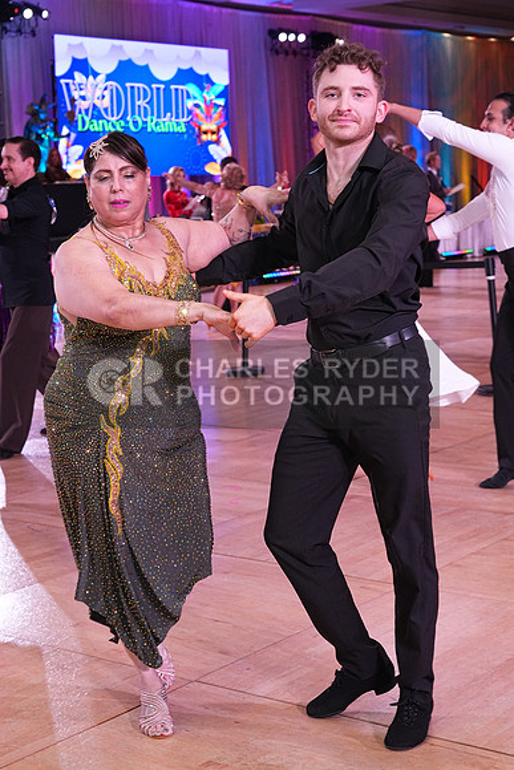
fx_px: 1327
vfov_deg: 32.4
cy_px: 385
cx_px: 257
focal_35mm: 62
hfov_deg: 21.9
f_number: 7.1
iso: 2500
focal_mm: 62
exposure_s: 1/250
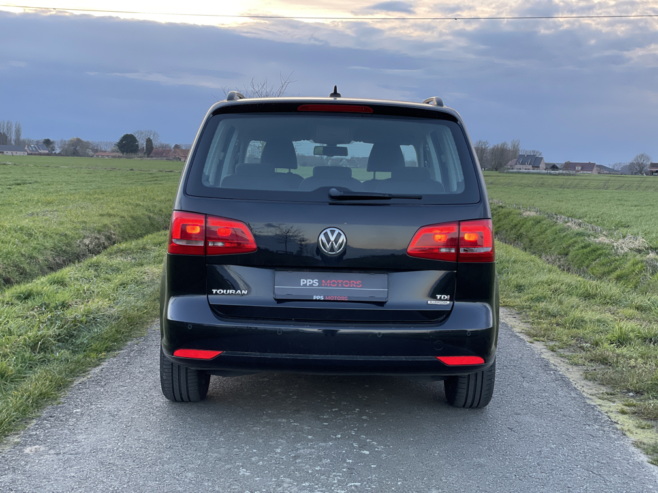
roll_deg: -2.0
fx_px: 988
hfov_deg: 36.8
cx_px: 329
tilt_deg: -3.6
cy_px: 246
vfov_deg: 28.0
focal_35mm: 52
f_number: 2
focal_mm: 6
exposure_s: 1/122
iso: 50
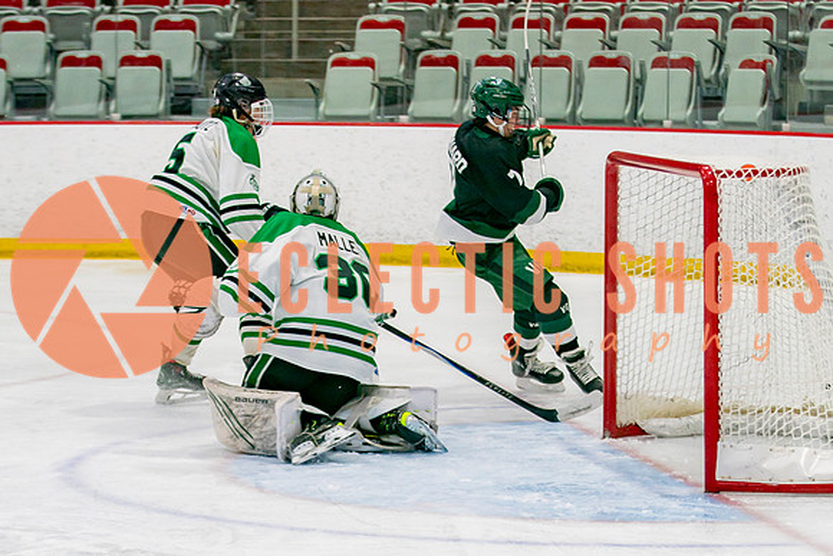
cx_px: 406
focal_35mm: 156
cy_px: 417
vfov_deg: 8.8
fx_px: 3606
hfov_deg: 13.2
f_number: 3.2
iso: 500
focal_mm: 70
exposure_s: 1/640
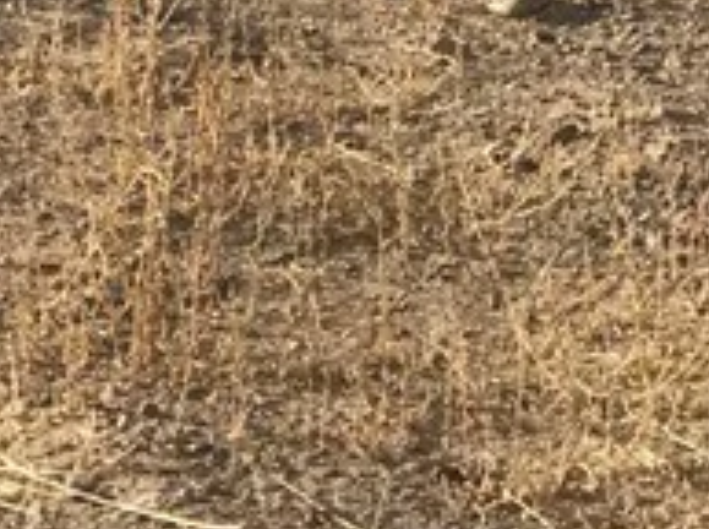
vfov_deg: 4.8
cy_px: -775
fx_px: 6194
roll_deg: +0.4
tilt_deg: -6.5
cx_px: 1025
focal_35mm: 303
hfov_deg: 6.5
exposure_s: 1/1030
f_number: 2.8
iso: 20
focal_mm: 6.6
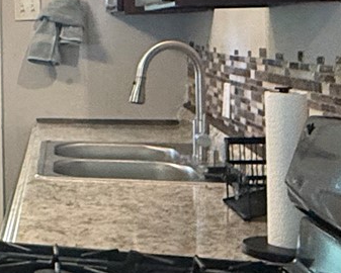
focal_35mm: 83
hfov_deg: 19.3
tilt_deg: -0.8
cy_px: 43
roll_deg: +0.6
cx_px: -207
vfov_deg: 18.3
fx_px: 838
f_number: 2.2
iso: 400
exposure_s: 1/60
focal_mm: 2.22
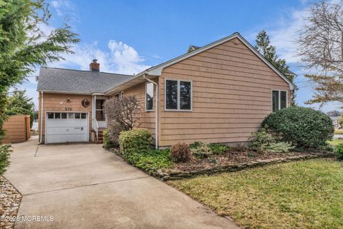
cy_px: 114
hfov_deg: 73.8
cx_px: 172
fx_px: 229
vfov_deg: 53.1
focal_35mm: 24
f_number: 22
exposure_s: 1/13
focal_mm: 24
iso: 125
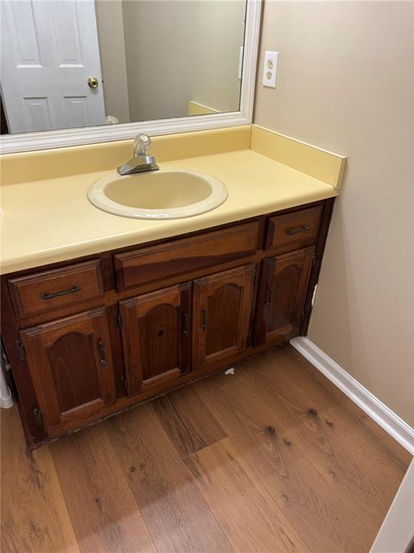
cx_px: 207
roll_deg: -1.5
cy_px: 276
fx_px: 415
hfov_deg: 53.1
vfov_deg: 67.3
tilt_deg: -32.2
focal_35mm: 26
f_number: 1.6
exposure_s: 1/60
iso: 100
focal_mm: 5.96
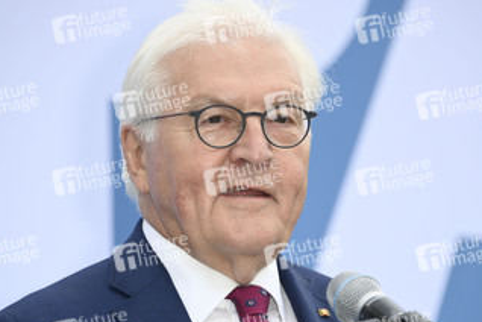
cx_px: 263
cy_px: 216
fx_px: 4364
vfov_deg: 4.2
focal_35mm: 326
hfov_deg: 6.3
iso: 1000
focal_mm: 230
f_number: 5.6
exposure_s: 1/200
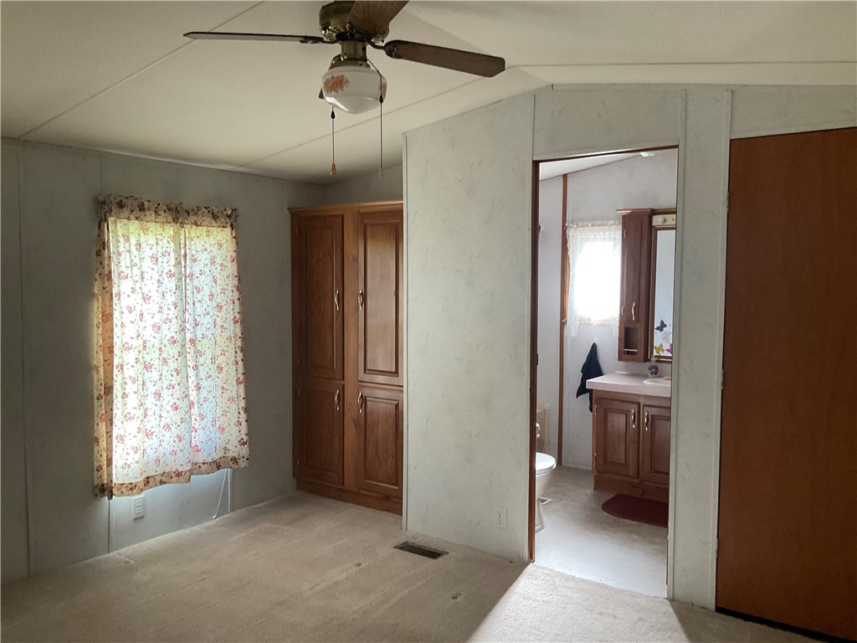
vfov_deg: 48.2
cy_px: 322
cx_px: 428
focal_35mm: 29
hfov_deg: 61.7
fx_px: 718
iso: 100
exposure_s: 1/60
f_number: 1.8
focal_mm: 3
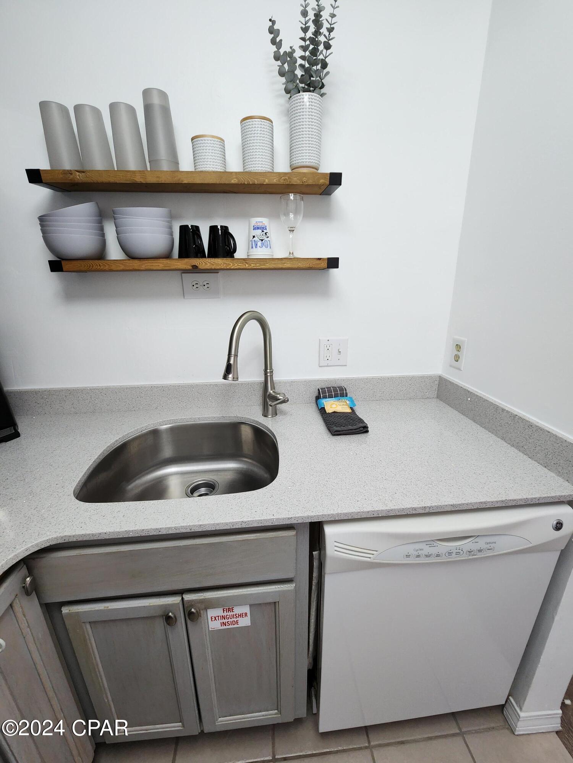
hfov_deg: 89.9
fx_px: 287
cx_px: 286
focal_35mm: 13
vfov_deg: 106.2
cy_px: 382
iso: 200
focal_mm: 2.2
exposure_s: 1/60
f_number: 2.2
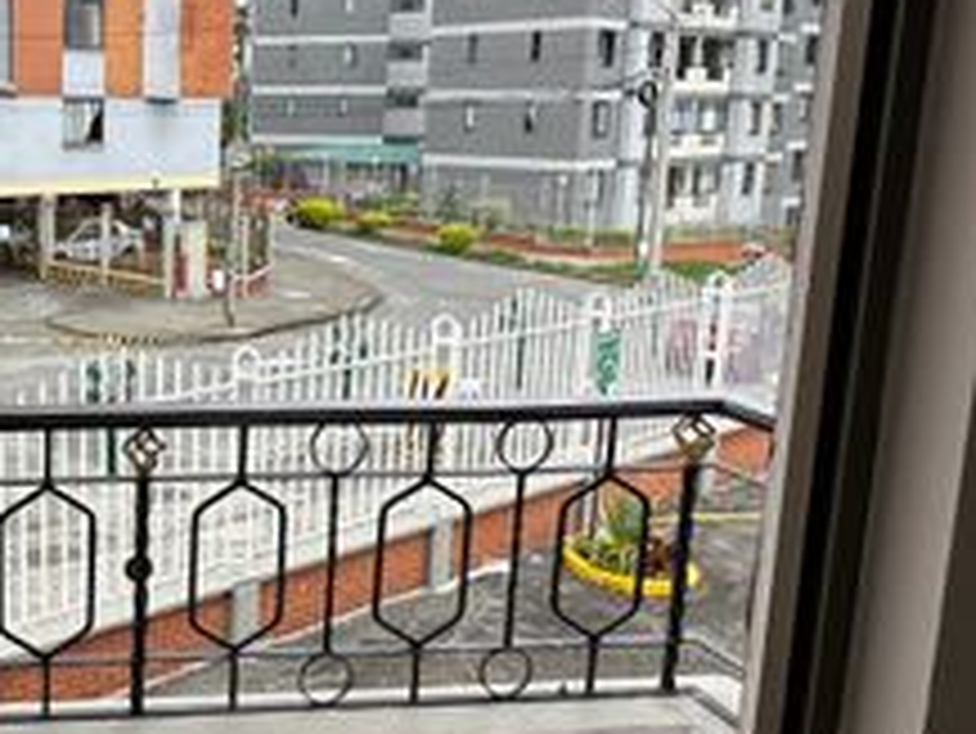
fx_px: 1213
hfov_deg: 39.7
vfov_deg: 33.6
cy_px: 342
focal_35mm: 43
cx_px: 47
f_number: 2.2
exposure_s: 1/1304
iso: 50
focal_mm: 2.22
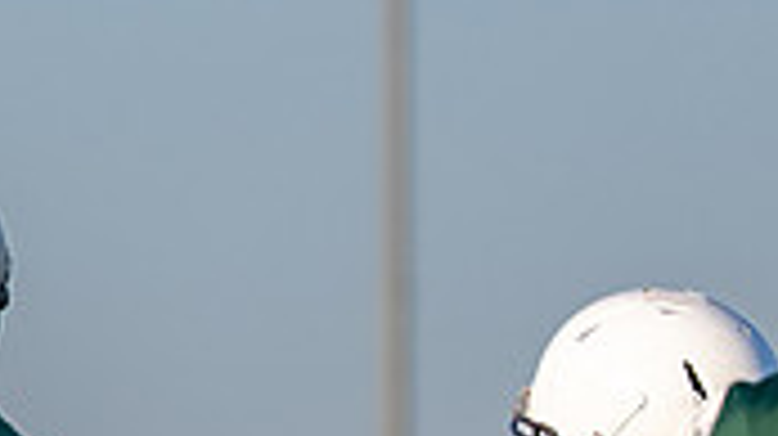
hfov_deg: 2.3
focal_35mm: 955
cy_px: 755
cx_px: -380
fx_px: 19686
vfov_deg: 1.3
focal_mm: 135
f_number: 2.8
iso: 200
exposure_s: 1/3200
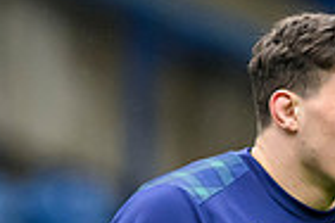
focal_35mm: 3370
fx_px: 31357
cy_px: 517
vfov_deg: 0.4
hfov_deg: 0.6
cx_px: 649
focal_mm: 560
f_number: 4
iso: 3200
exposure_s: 1/1250
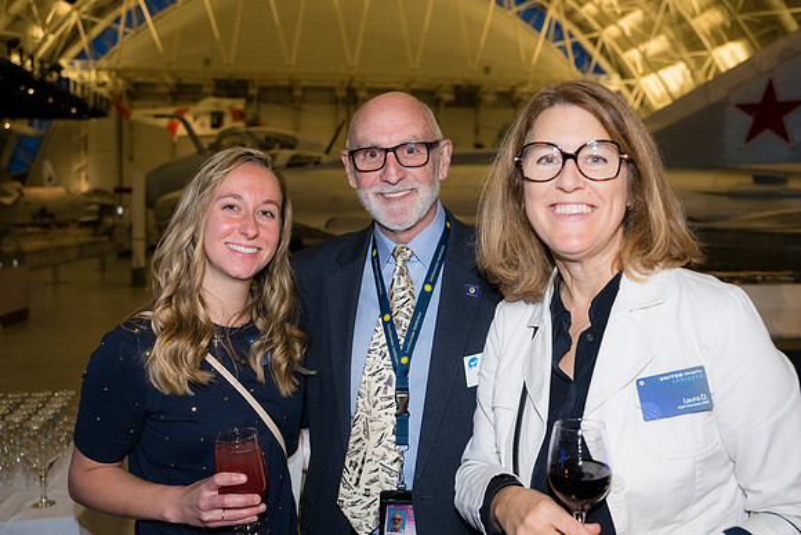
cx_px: 400
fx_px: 779
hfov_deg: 54.4
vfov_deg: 37.9
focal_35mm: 35
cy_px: 268
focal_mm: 35
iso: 3200
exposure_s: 1/160
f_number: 4
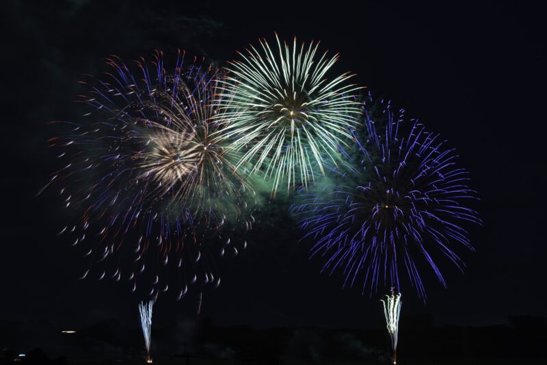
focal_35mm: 50
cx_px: 274
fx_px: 760
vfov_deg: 27.0
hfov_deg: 39.6
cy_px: 182
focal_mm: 50
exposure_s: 5
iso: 100
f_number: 6.3
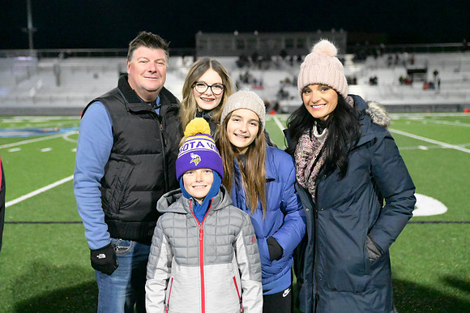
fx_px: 600
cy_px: 156
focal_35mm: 46
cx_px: 235
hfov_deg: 42.8
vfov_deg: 29.2
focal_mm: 46
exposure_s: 1/8000
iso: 51200
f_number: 2.8
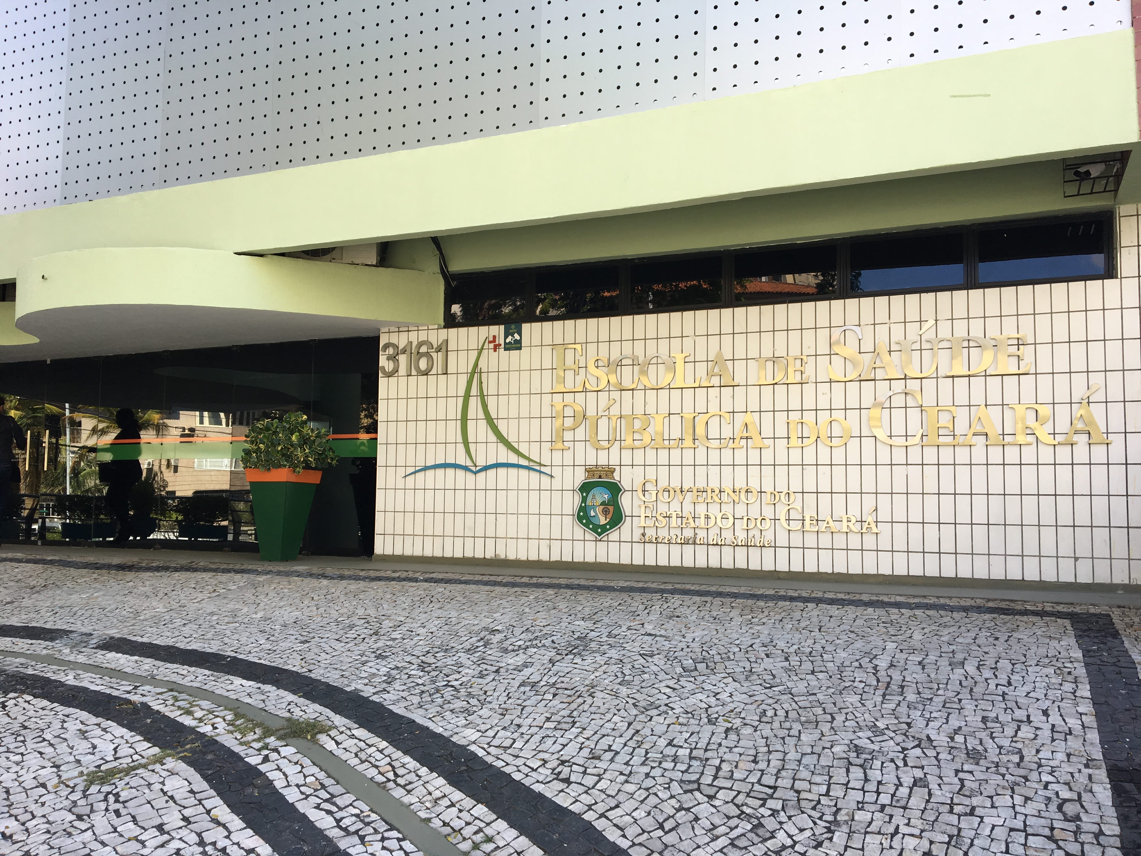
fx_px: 956
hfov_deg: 61.7
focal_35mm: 29
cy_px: 428
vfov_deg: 48.2
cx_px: 570
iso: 25
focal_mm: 4.15
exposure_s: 1/212
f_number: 2.2
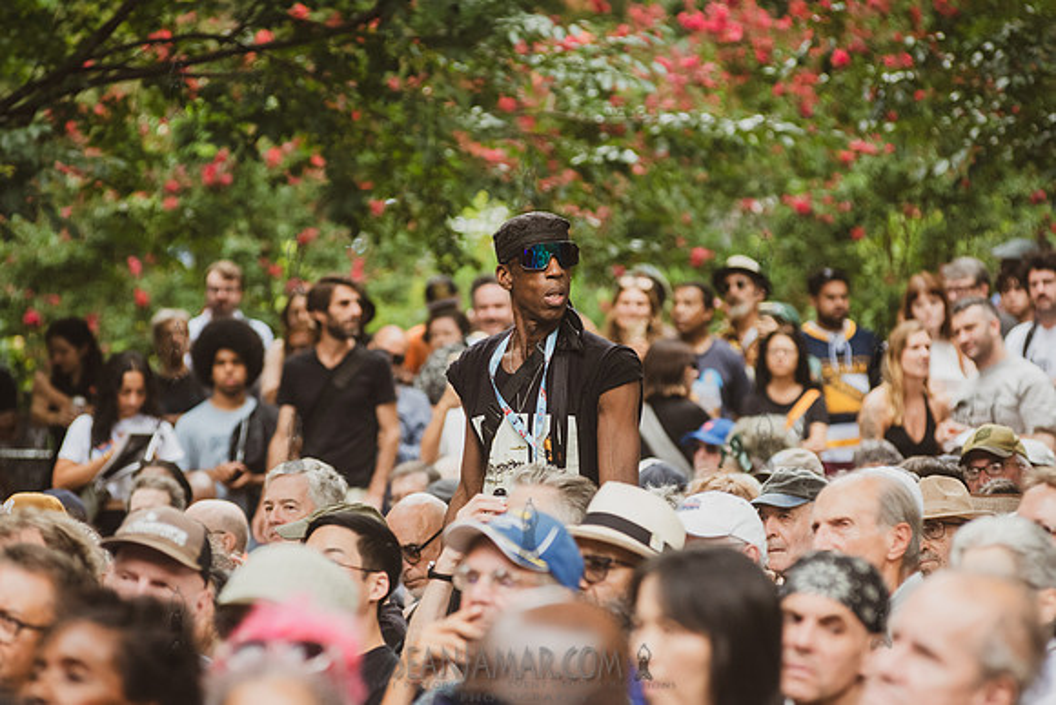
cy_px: 360
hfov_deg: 8.9
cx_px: 544
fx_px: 6769
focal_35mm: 231
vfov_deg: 6.0
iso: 2000
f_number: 5
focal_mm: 200
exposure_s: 1/640
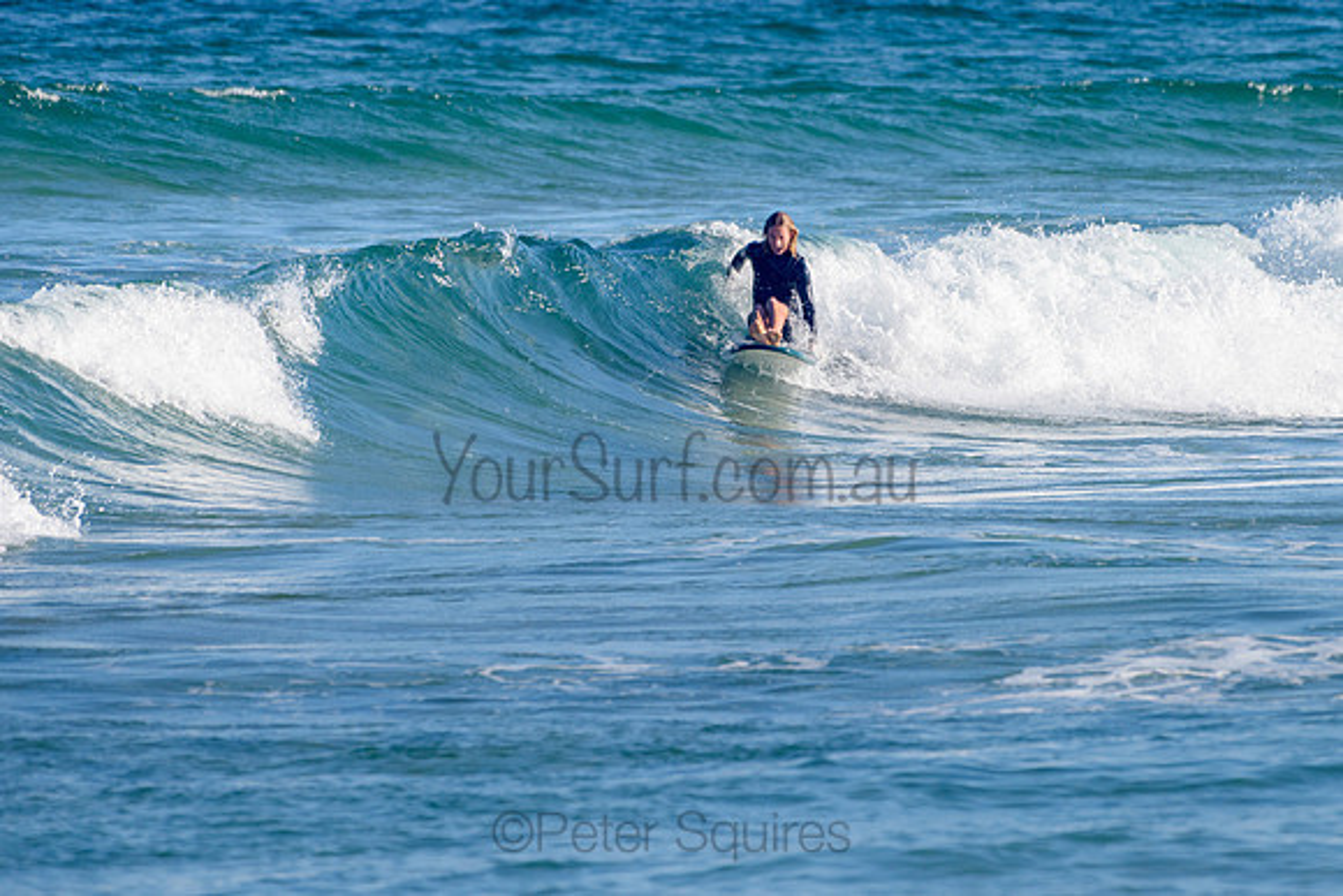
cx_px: 783
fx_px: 22881
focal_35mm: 613
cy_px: 359
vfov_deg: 2.2
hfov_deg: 3.4
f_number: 5.6
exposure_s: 1/2000
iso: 125
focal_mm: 500
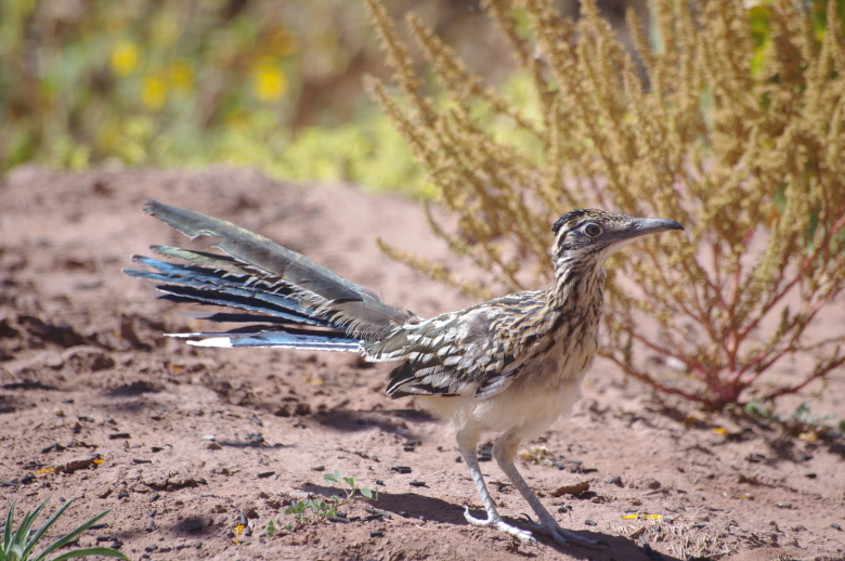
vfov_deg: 3.0
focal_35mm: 450
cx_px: 422
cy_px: 280
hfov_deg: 4.6
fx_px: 10549
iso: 200
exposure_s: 1/400
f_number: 5.6
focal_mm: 300
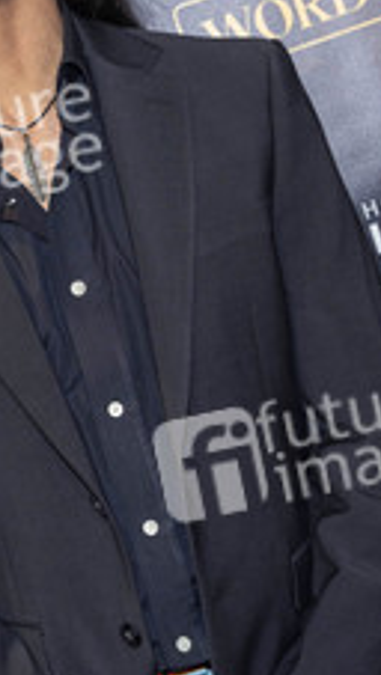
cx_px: 36
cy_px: 303
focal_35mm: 96
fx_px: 1721
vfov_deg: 22.2
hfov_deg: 12.5
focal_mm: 52
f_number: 4
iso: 800
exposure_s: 1/250
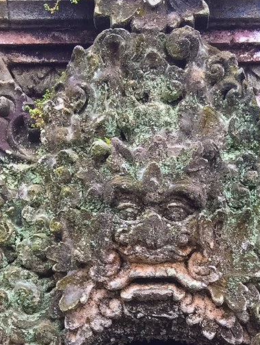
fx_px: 940
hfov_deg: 15.7
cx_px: 156
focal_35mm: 94
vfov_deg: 18.7
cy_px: 502
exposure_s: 1/100
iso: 32
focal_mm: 4.15
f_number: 2.2
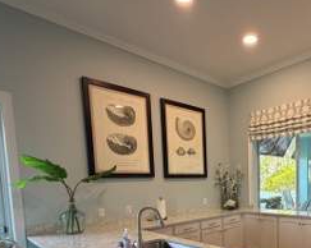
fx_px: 248
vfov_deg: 49.6
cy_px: 203
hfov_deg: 60.8
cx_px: 230
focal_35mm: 27
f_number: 2.2
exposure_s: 1/121
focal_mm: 2.22
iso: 200
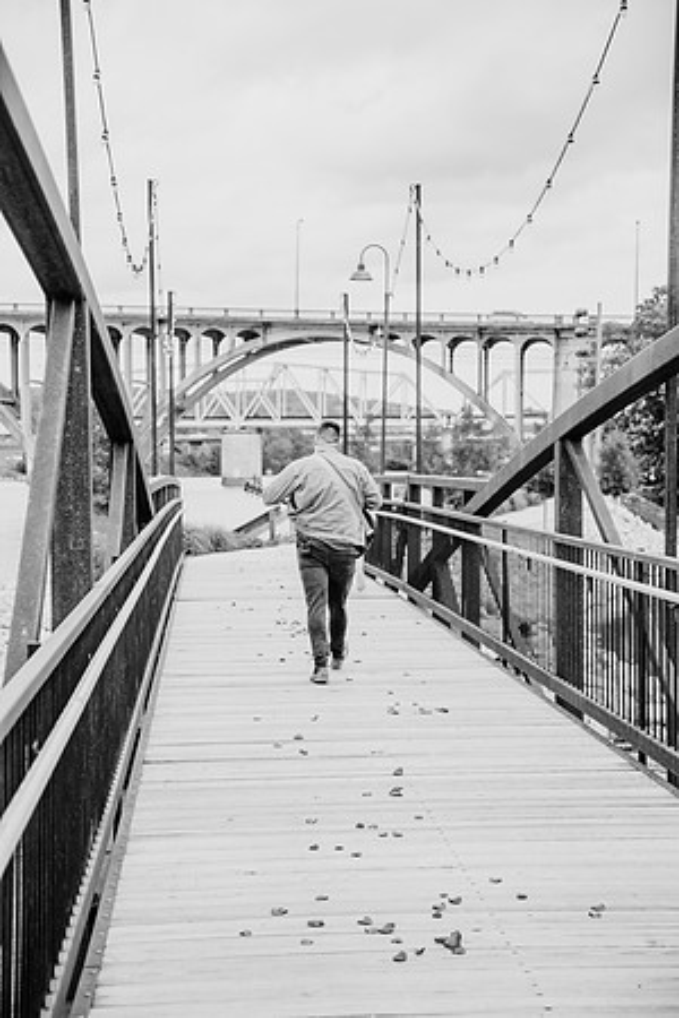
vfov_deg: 38.2
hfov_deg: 26.0
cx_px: 340
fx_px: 1471
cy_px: 509
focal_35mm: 52
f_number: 4
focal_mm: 52
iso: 320
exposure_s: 1/800
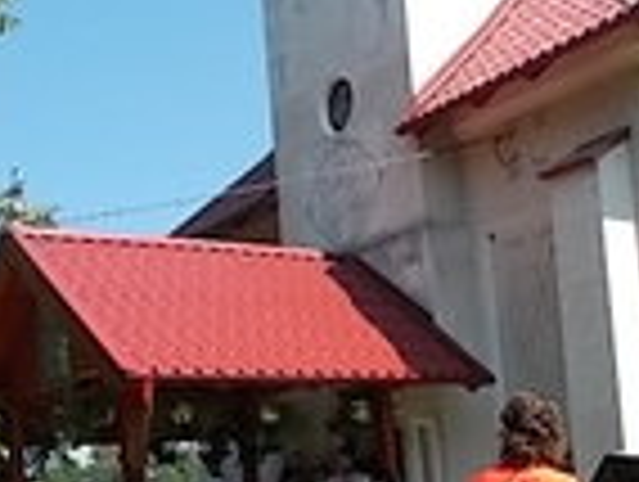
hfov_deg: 27.8
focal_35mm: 69
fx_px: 1276
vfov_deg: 21.3
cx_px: 454
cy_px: 322
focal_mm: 4
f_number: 5.4
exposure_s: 1/200
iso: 80
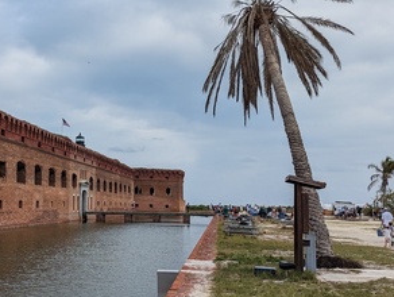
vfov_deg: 31.6
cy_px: 155
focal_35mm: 46
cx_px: 96
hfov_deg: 40.0
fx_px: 524
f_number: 1.85
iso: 47
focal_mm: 6.81
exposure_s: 1/3534
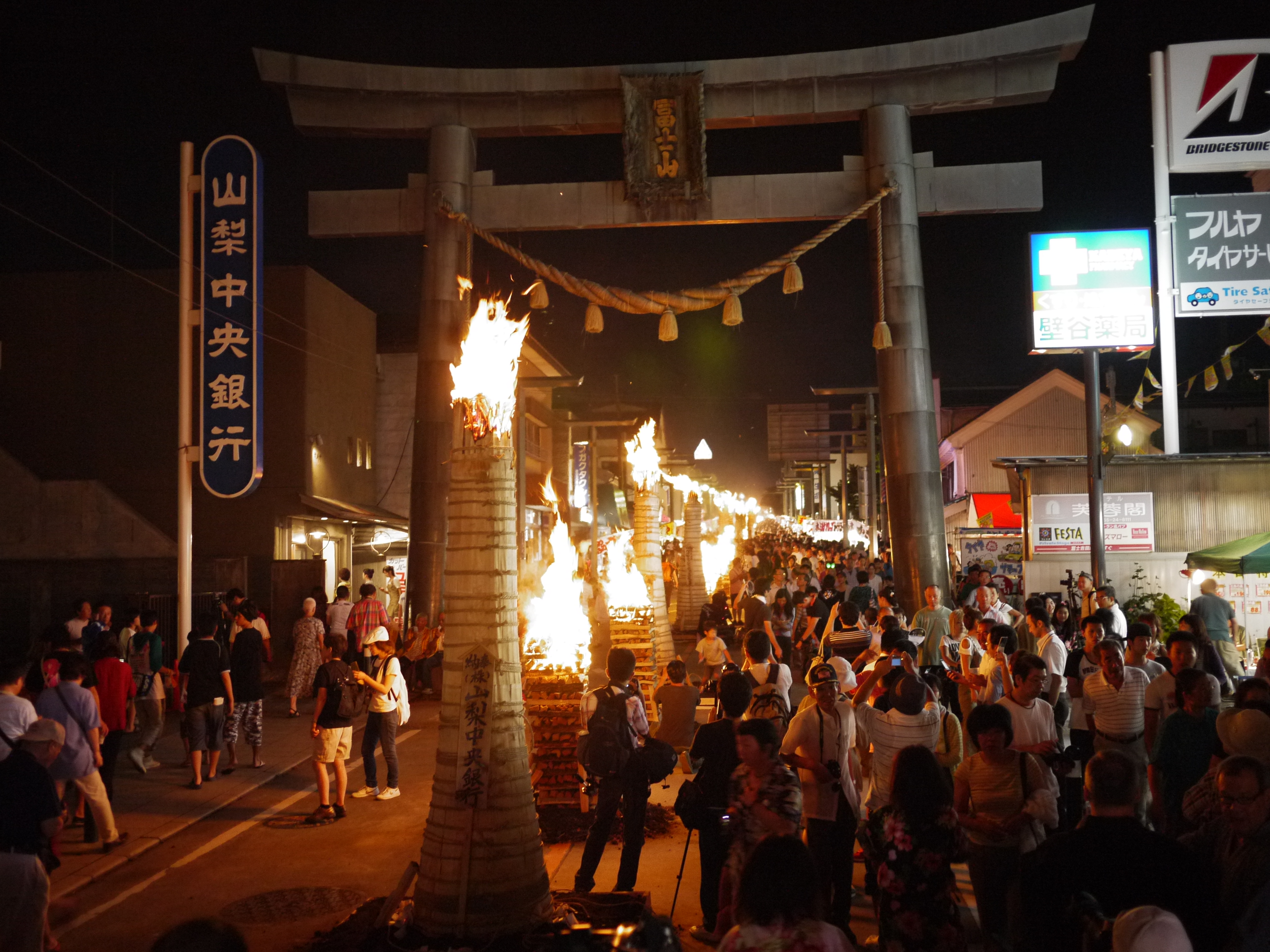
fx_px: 1468
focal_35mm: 40
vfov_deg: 36.0
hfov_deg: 46.8
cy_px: 476
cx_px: 635
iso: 800
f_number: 1.7
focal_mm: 20
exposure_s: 1/30
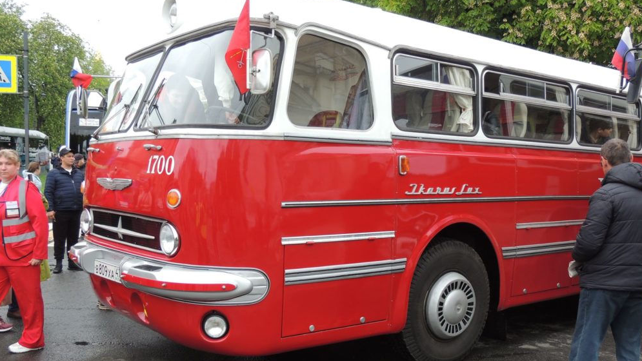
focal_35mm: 37
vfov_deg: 32.0
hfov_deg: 54.0
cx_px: 318
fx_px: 630
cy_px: 199
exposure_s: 1/125
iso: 100
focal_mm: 5.8
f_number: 3.2
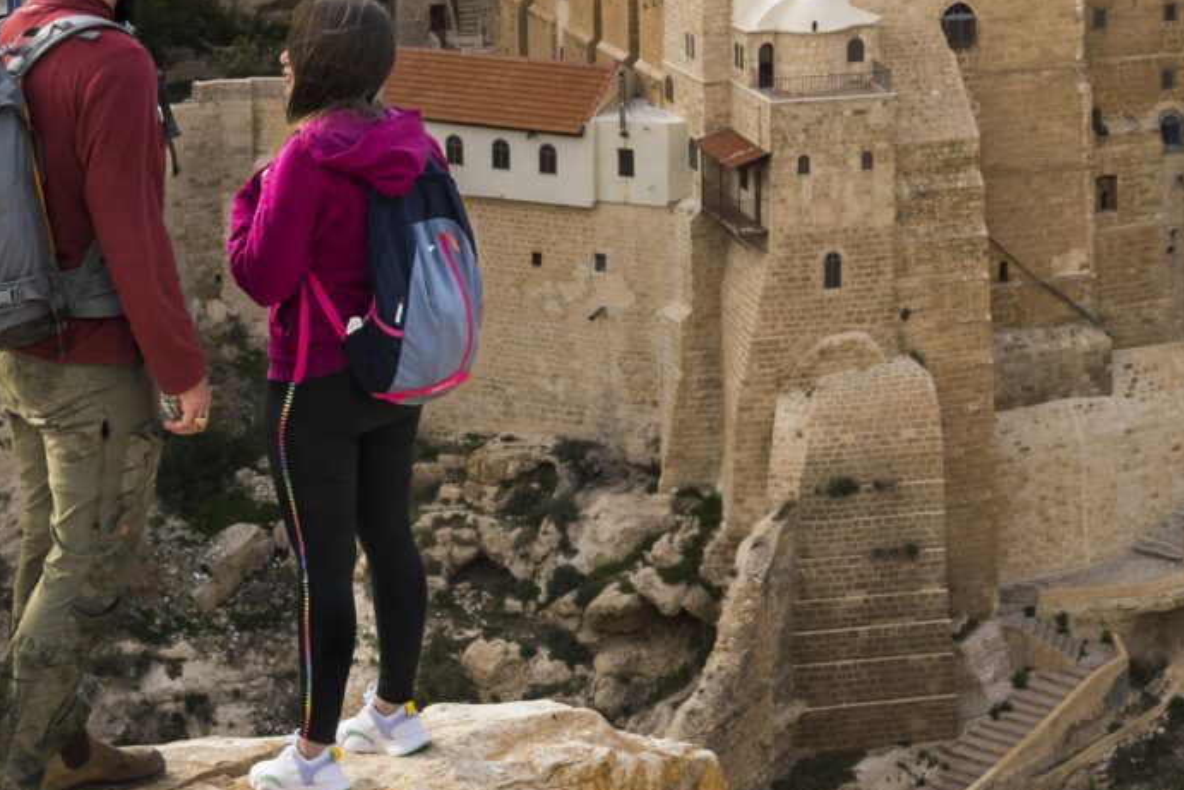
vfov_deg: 10.8
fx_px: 4145
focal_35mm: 126
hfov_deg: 16.2
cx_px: 870
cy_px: -39
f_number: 7.1
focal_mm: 34
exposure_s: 1/125
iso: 200
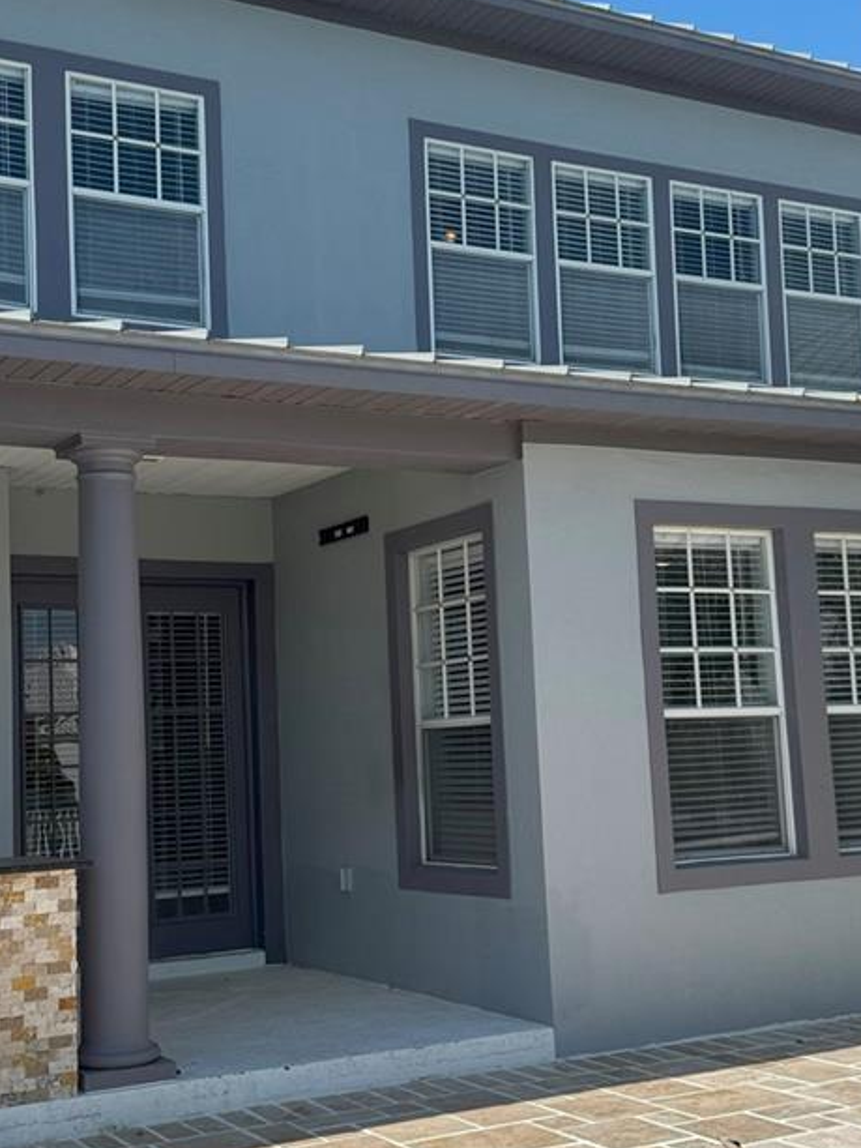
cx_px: 374
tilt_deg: +7.8
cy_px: 584
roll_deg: +2.4
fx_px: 1558
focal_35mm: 47
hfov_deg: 30.9
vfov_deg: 40.4
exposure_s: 1/5814
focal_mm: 6.76
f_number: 1.78
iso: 80
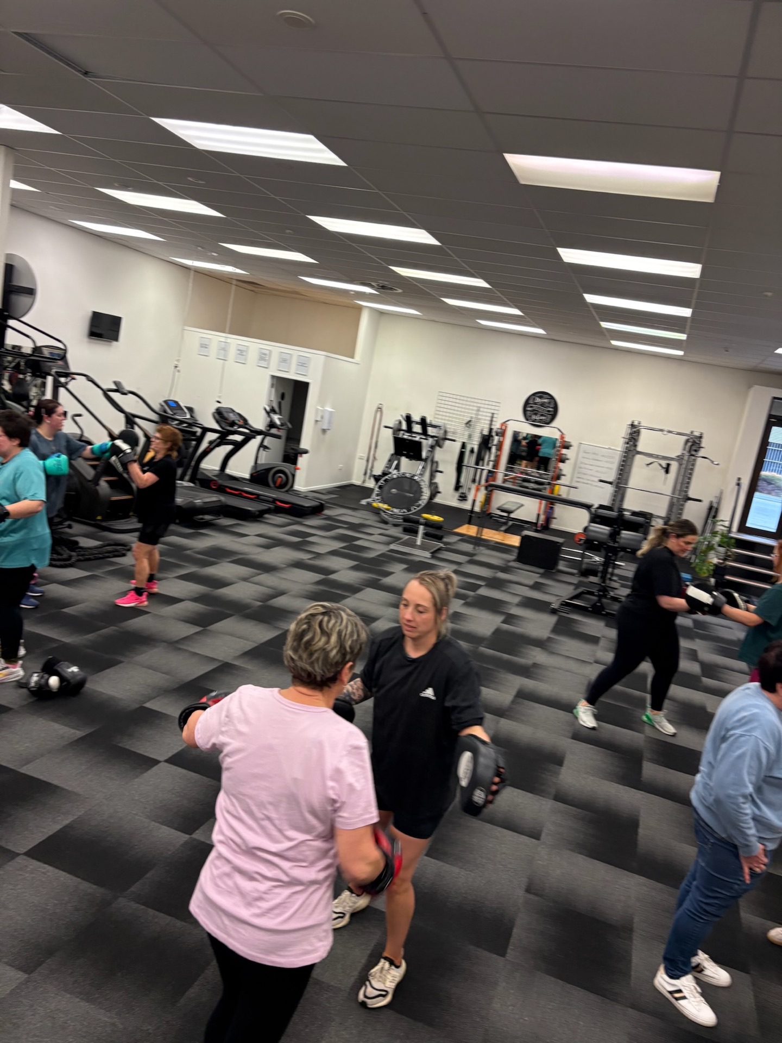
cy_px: 522
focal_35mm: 26
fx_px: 783
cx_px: 391
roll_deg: -10.0
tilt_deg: -10.4
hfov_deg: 53.1
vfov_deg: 67.3
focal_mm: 5.96
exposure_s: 1/111
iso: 125
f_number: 1.6
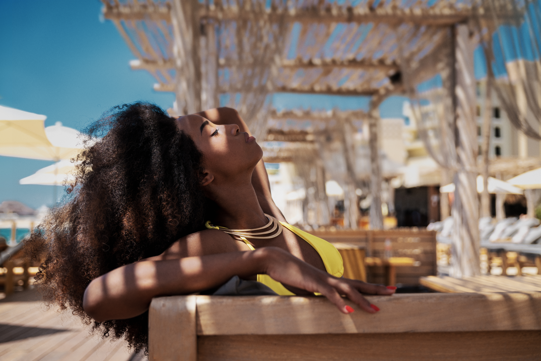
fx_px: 646
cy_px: 180
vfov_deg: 31.2
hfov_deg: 45.4
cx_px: 270
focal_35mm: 43
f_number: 3.5
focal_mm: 43
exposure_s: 1/640
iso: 80
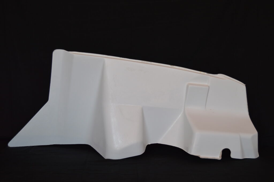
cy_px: 91
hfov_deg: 31.9
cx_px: 137
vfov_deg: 21.5
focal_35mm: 63
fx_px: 479
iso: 400
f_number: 5
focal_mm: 42
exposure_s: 1/100
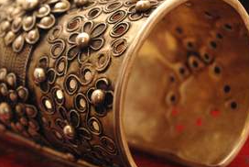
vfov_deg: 14.6
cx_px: 92
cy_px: 72
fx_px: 651
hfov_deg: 21.6
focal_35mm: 94
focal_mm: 42.5
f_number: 6.7
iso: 1600
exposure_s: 1/20
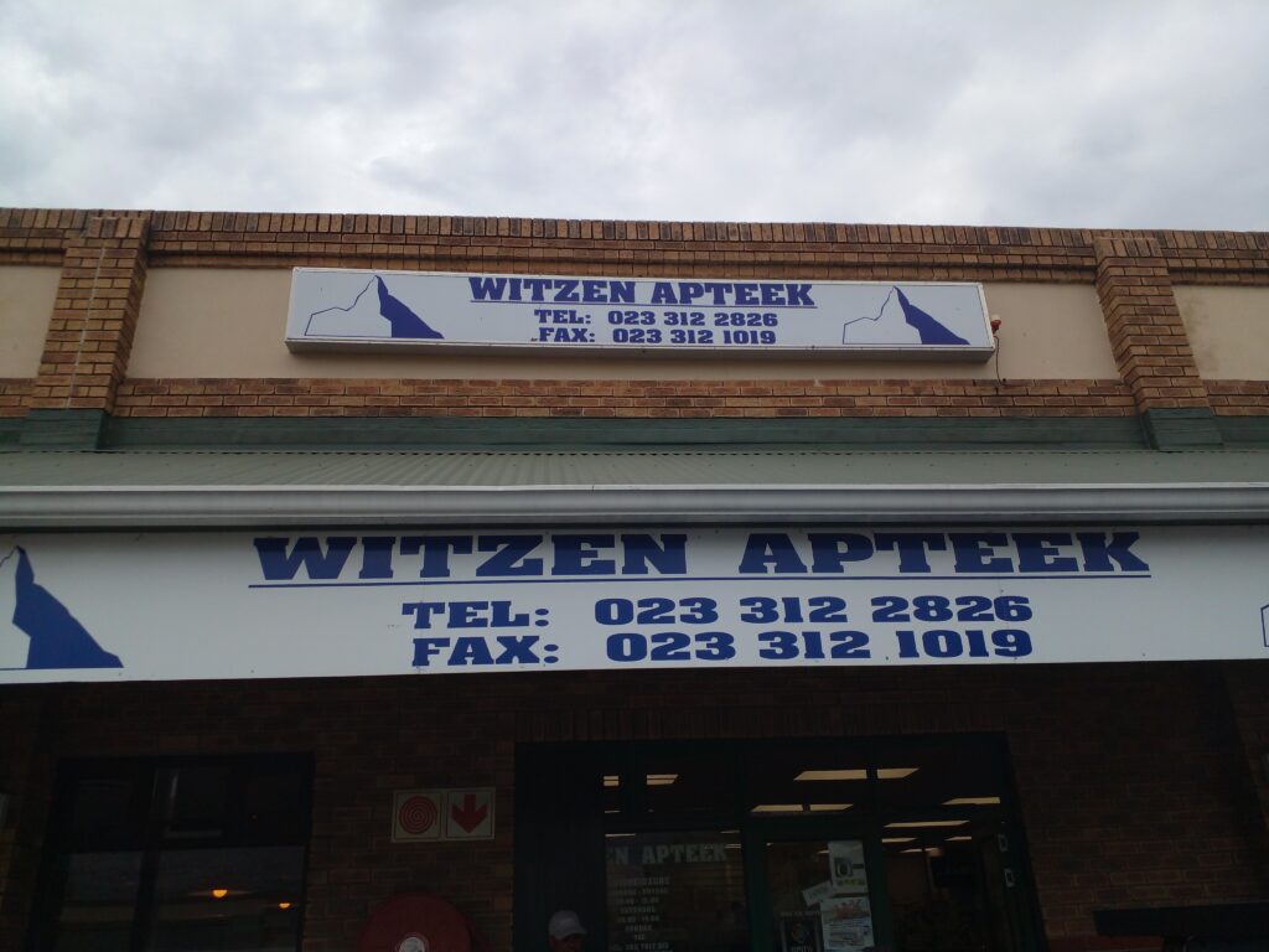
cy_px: 476
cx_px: 634
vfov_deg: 51.4
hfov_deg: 65.3
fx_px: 990
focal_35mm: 27
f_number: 1.9
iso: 50
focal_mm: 3.6
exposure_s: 1/1585
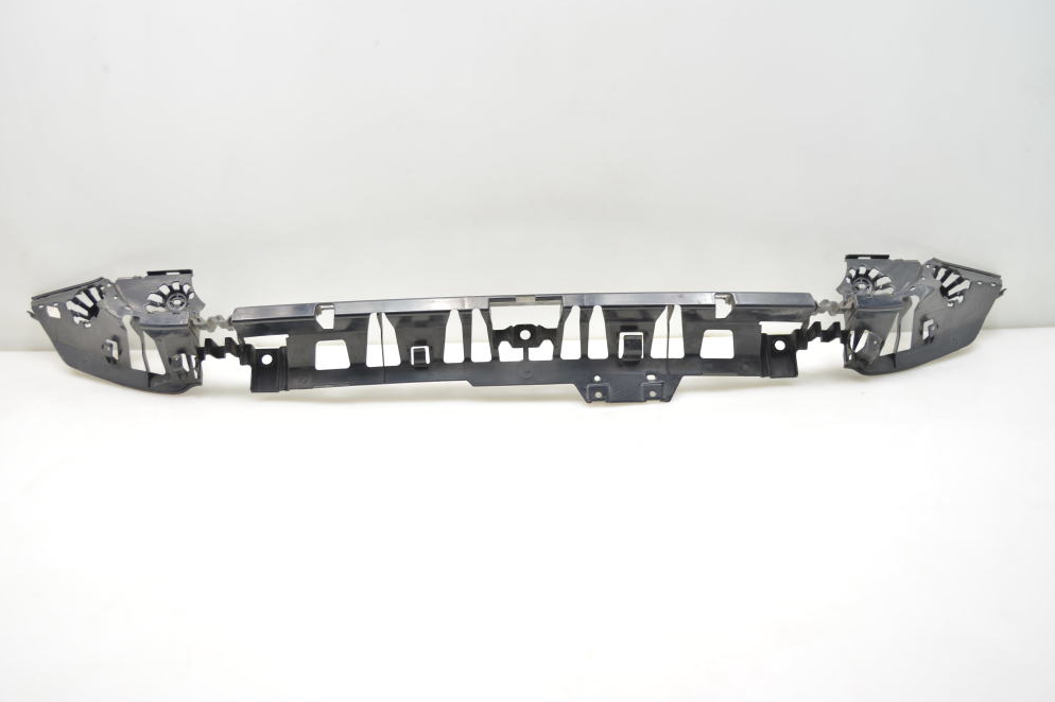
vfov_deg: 38.9
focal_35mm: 34
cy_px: 350
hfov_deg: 55.8
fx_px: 996
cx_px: 525
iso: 100
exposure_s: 1/25
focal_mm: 22
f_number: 4
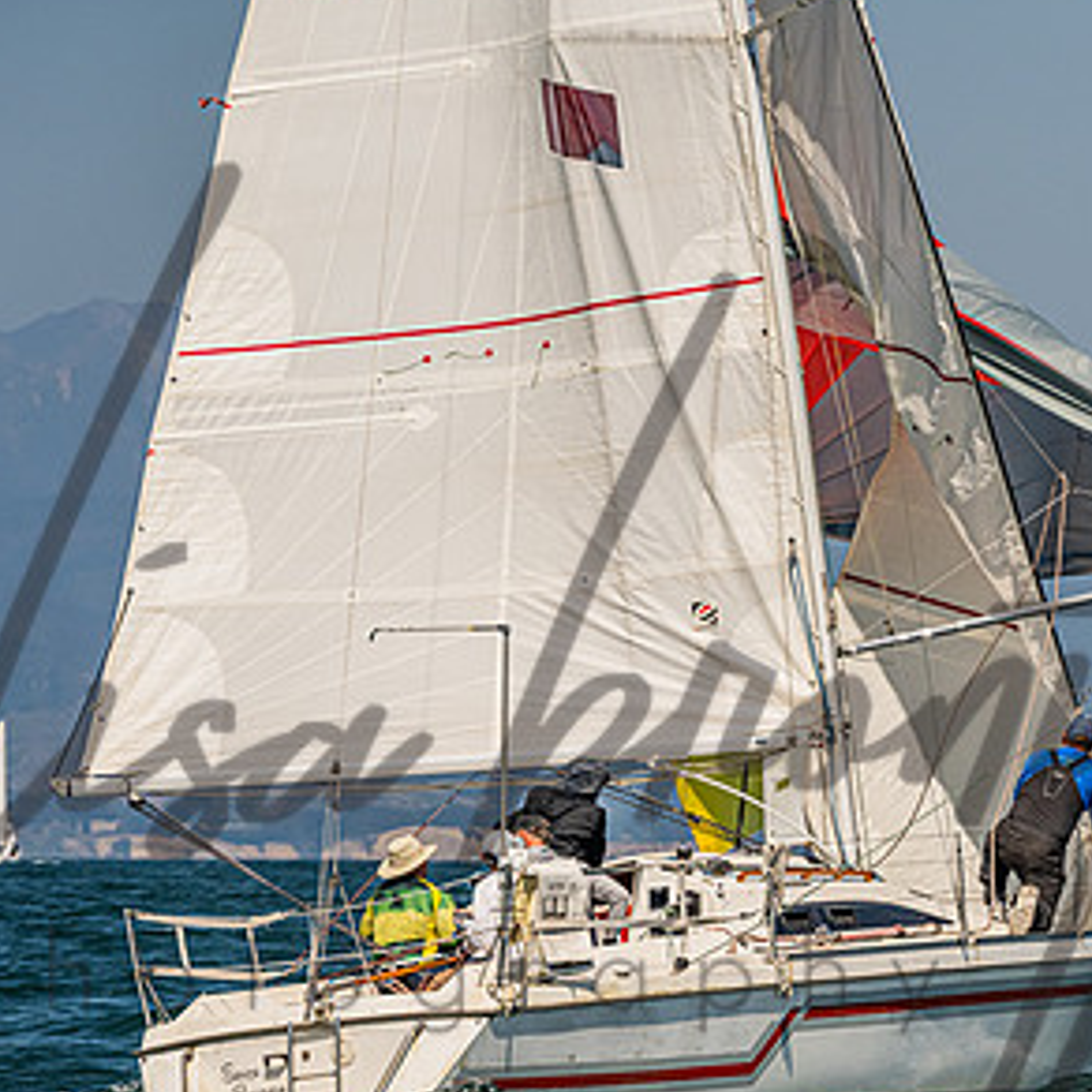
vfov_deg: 5.0
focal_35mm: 351
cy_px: 698
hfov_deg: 5.0
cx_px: 750
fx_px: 12527
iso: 500
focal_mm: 200
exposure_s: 1/3200
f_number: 8
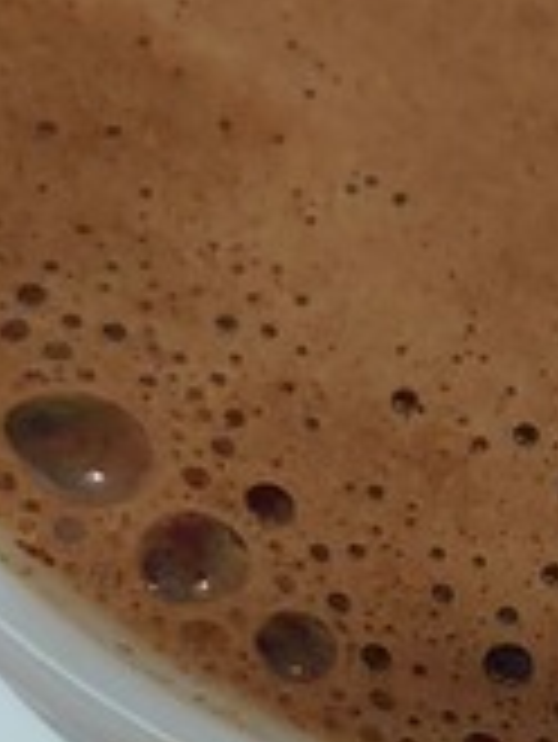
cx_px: 792
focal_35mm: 167
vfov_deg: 11.8
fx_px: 3585
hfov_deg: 8.7
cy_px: 441
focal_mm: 4.6
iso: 400
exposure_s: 1/33
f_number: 1.8
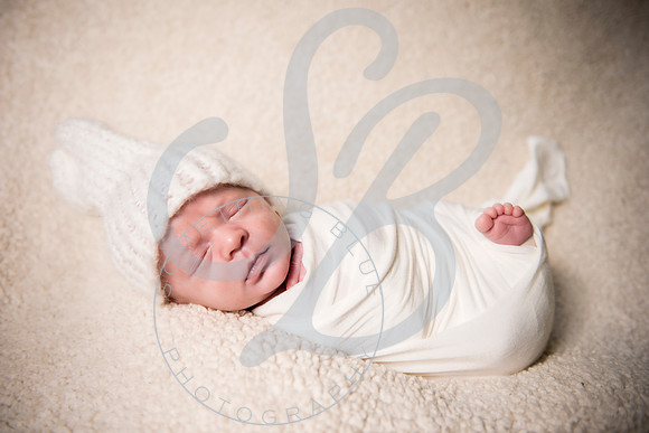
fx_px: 631
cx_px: 324
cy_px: 216
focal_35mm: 35
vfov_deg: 37.9
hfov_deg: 54.4
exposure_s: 1/250
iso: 100
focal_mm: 35
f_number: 2.8
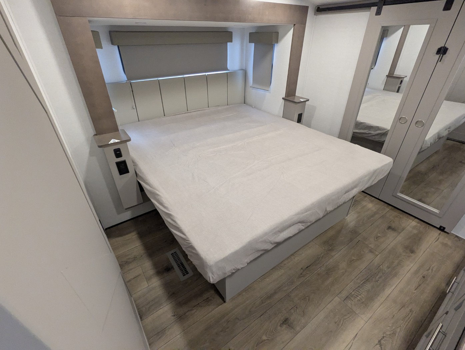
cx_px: 232
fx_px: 215
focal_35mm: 16
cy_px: 175
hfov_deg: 94.4
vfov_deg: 78.2
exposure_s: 1/125
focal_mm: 2.35
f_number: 2.2
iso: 964
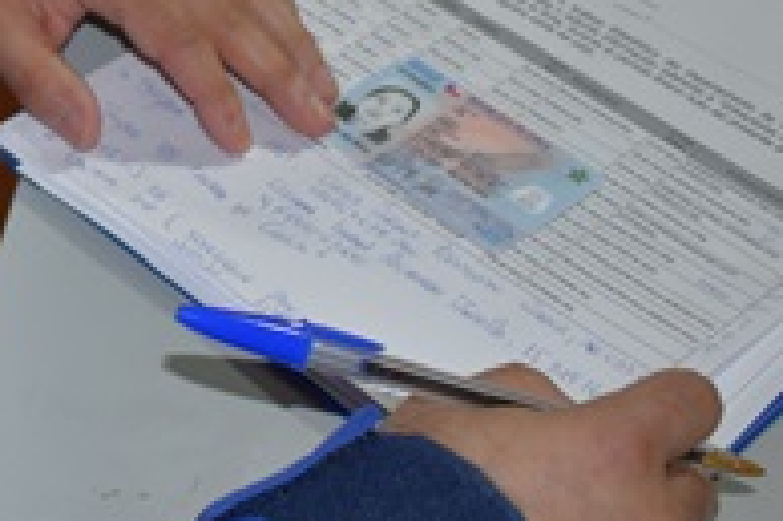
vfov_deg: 14.4
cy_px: 0
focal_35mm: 93
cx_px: -242
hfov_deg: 20.1
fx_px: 2021
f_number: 3.8
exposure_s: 1/80
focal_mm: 20
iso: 450
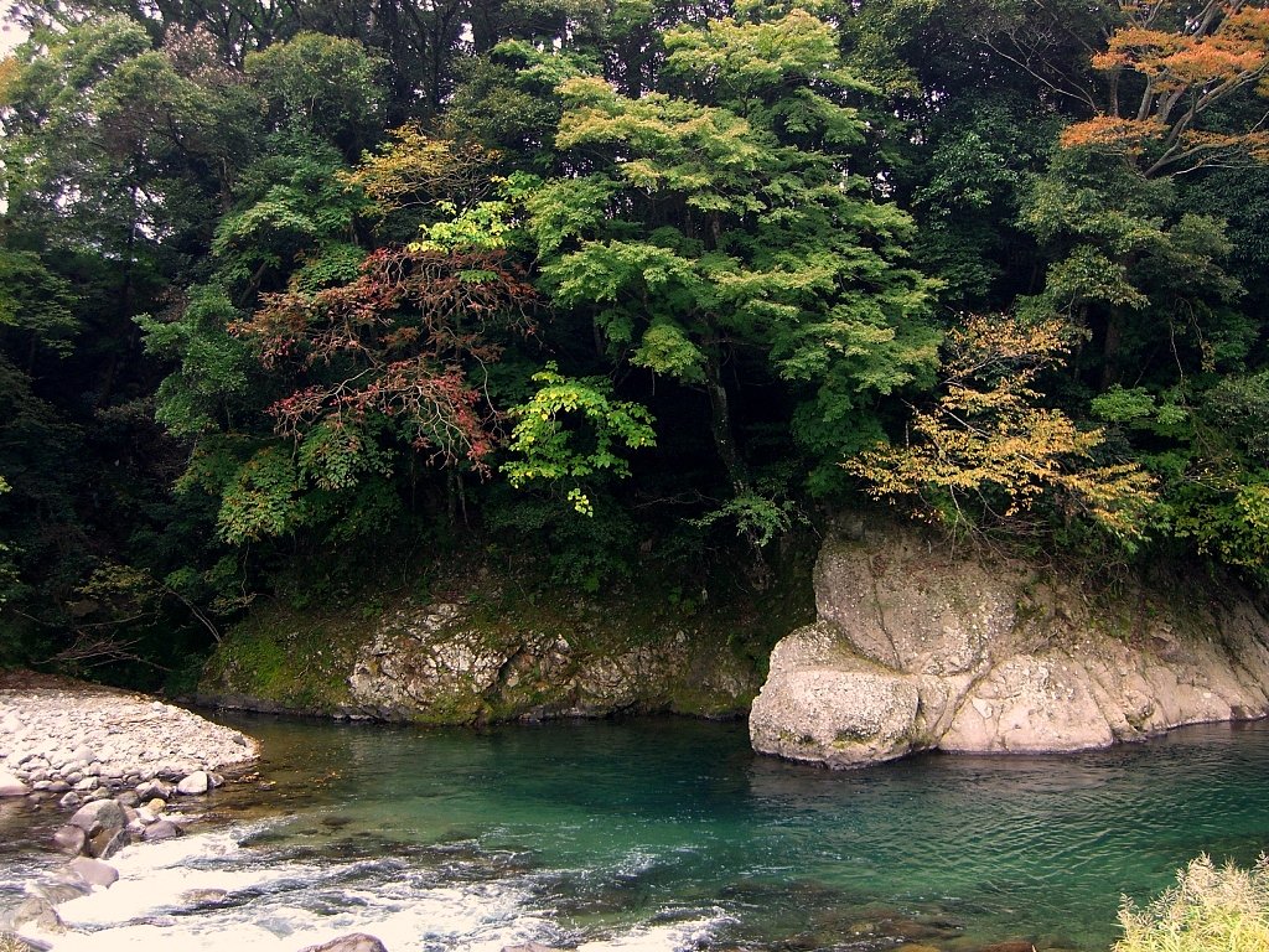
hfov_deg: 49.0
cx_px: 634
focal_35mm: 38
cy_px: 476
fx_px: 1393
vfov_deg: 37.7
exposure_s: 1/30
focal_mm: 7.9
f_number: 2.8
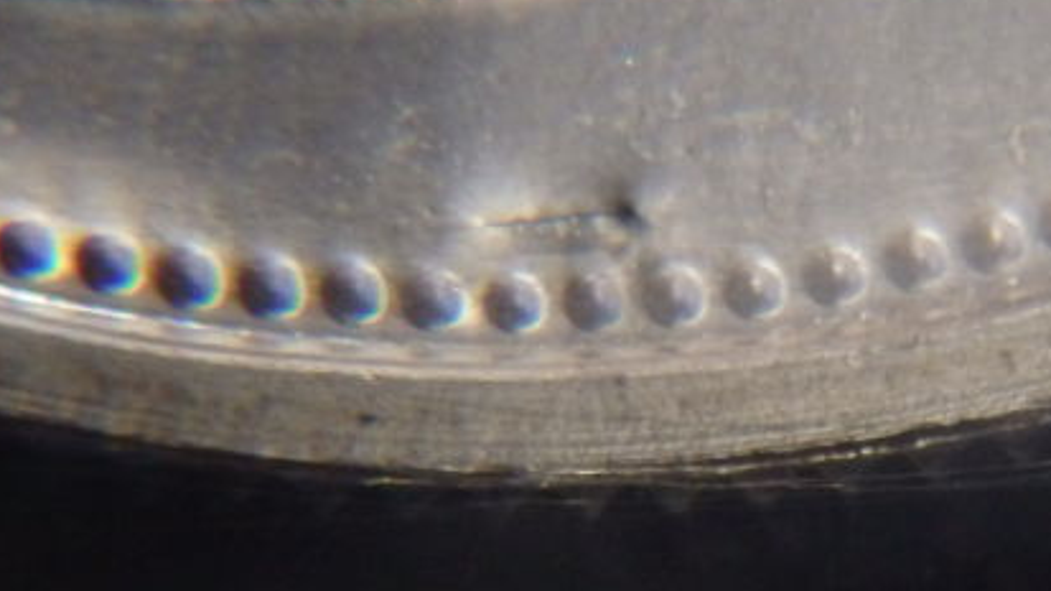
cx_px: 606
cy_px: 215
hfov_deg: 24.4
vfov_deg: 13.9
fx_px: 2424
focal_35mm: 87
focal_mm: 11.9
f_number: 4.4
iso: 800
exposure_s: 1/20
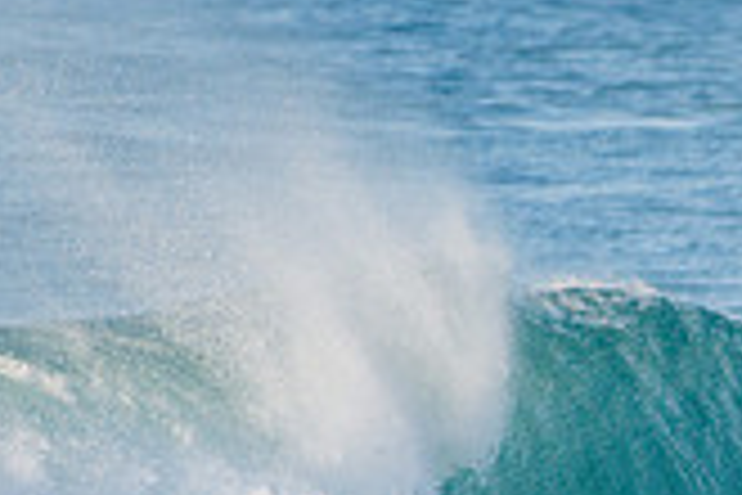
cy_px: 713
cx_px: 1120
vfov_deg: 0.8
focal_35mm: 1755
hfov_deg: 1.2
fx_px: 36170
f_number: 5.6
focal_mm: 500
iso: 220
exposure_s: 1/1600
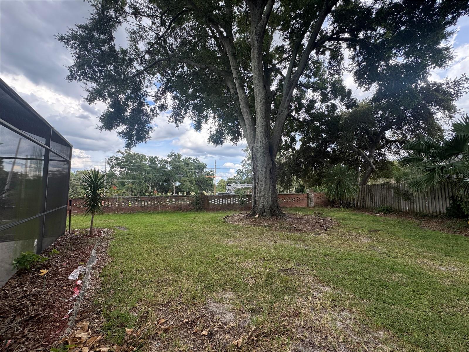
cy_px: 176
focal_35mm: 14
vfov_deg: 85.7
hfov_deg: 102.1
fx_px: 190
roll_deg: +1.0
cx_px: 234
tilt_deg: +4.1
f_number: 2.2
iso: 40
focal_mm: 2.22
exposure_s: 1/394
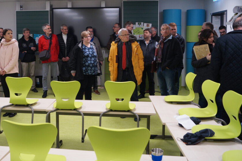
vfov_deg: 34.0
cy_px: 58
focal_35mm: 39
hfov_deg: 48.9
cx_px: 85
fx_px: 262
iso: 320
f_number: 4
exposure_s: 1/60
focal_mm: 18
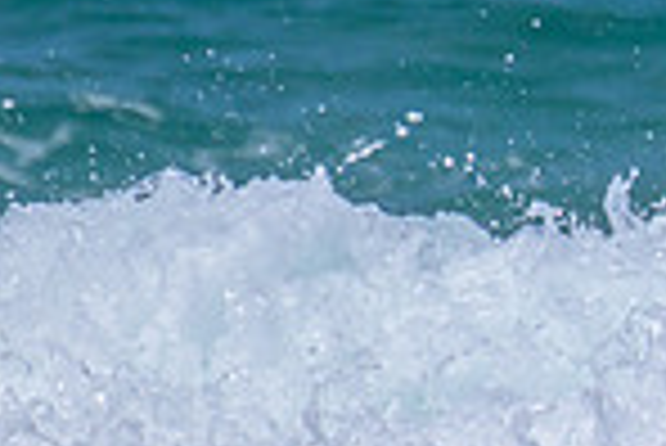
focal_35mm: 3139
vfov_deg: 0.4
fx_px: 58127
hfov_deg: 0.7
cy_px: 403
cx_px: 1300
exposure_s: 1/2000
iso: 450
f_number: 11
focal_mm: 800
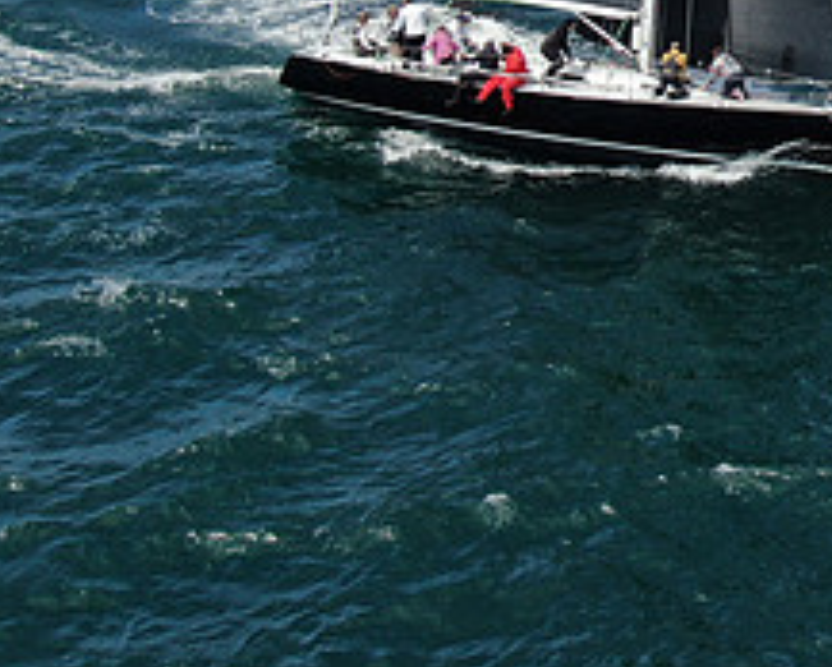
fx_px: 3081
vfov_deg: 12.1
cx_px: 1043
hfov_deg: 14.8
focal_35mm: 125
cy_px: -136
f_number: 3.8
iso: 100
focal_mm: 8.6
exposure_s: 1/640
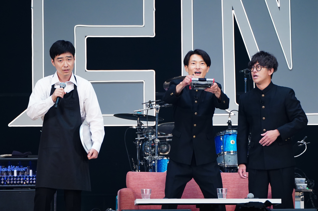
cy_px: 106
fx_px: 3689
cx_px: 159
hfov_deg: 4.9
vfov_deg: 3.3
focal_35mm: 418
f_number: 5.6
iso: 2500
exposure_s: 1/200
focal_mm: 279
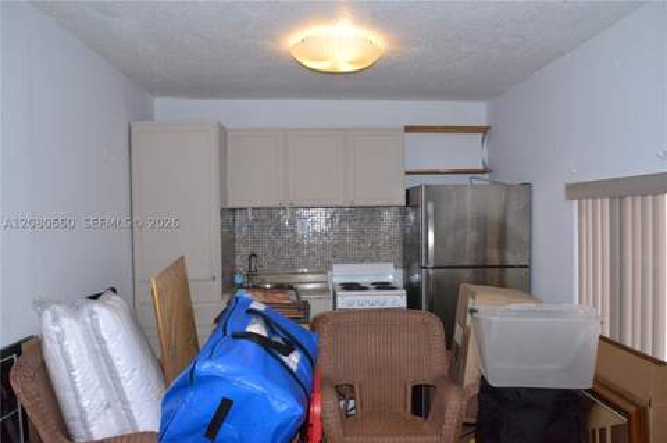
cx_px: 334
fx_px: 518
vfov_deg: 46.3
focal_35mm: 28
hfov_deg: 65.5
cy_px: 222
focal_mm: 28
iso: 6400
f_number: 22
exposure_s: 1/60
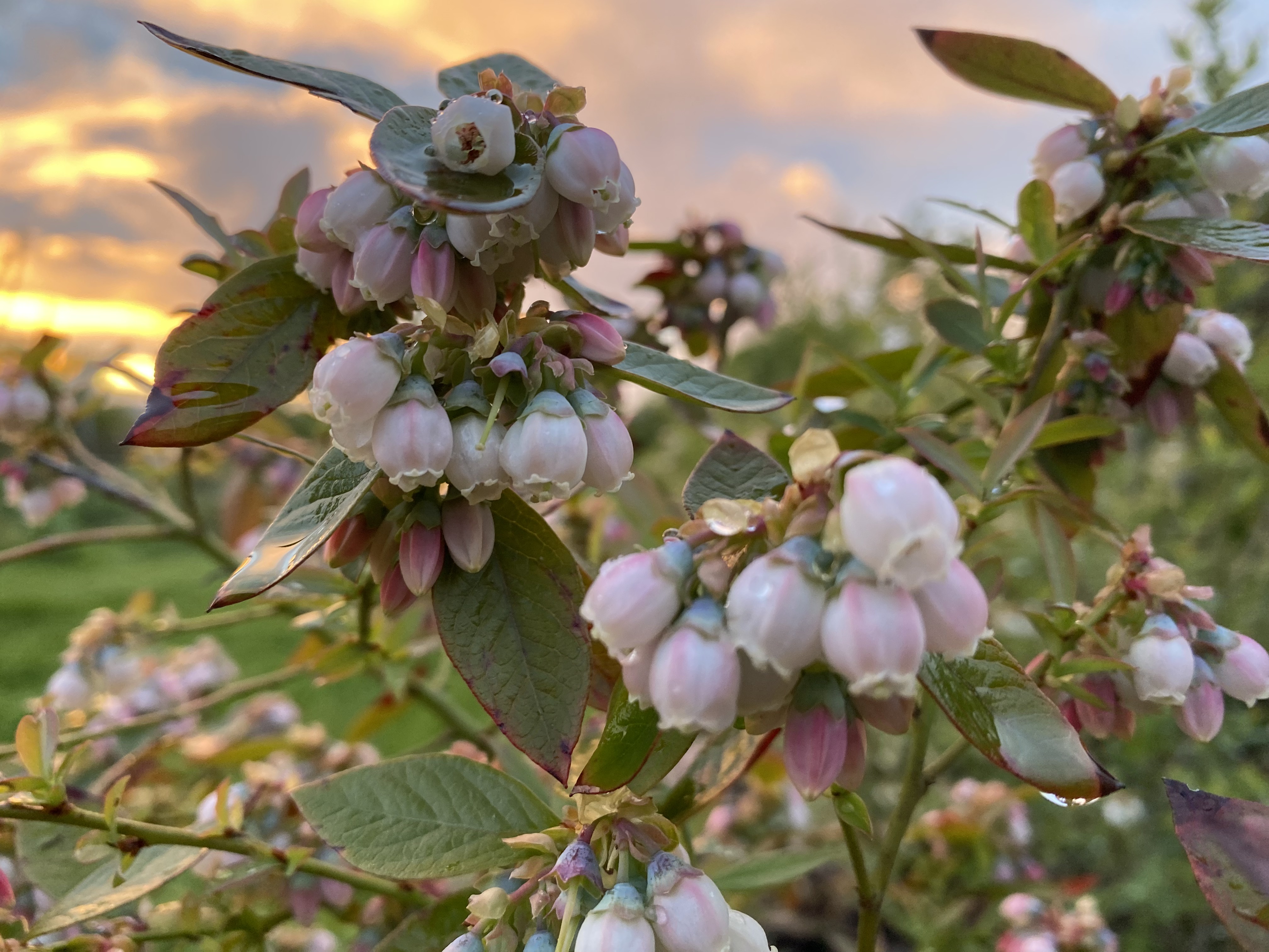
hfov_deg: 69.4
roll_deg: -2.1
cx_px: 634
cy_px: 476
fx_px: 916
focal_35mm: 25
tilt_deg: -2.7
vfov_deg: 54.9
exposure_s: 1/121
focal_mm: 4.25
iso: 100
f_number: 1.8
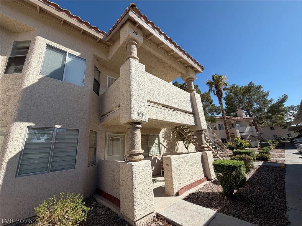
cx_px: 151
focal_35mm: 14
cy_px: 113
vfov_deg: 85.7
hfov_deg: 102.1
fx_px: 122
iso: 20
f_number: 2.2
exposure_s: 1/901
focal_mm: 2.22
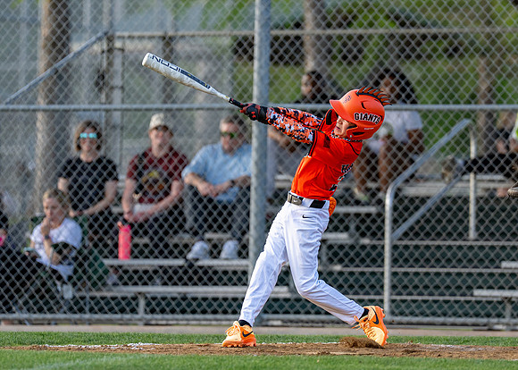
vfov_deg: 3.8
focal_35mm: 383
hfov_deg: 5.3
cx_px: 323
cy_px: 156
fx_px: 5639
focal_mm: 200
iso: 500
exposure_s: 1/2000
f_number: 2.8
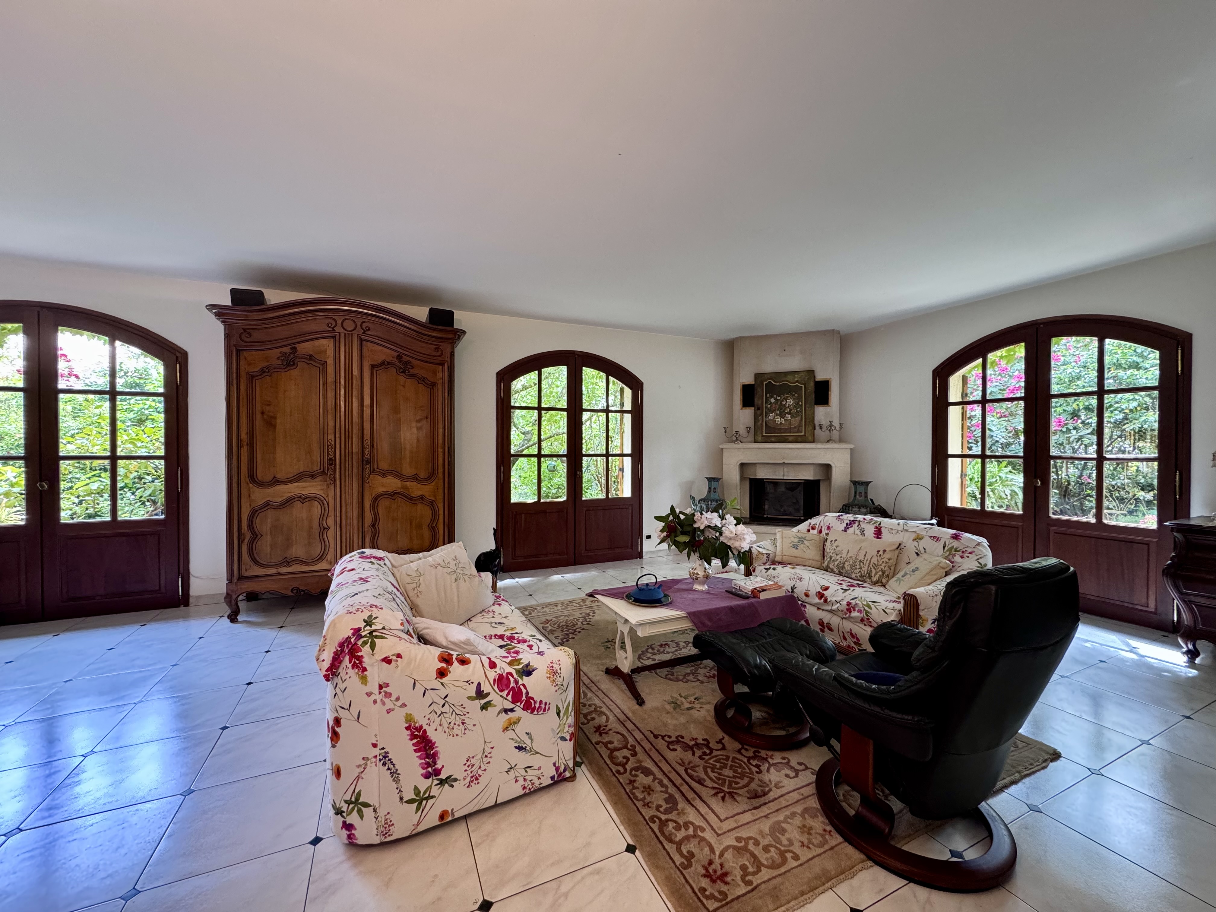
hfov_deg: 102.1
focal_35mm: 14
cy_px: 456
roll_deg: +0.5
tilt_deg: -0.3
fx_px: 492
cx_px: 608
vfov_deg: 85.7
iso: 200
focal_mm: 2.22
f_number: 2.2
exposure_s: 1/50
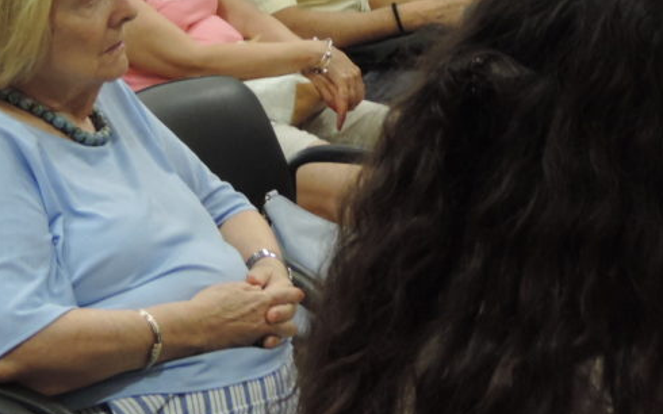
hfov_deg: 15.7
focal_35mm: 133
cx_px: 254
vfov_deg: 9.7
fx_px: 2403
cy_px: -78
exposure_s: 1/15
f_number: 3.7
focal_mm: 10.7
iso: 450
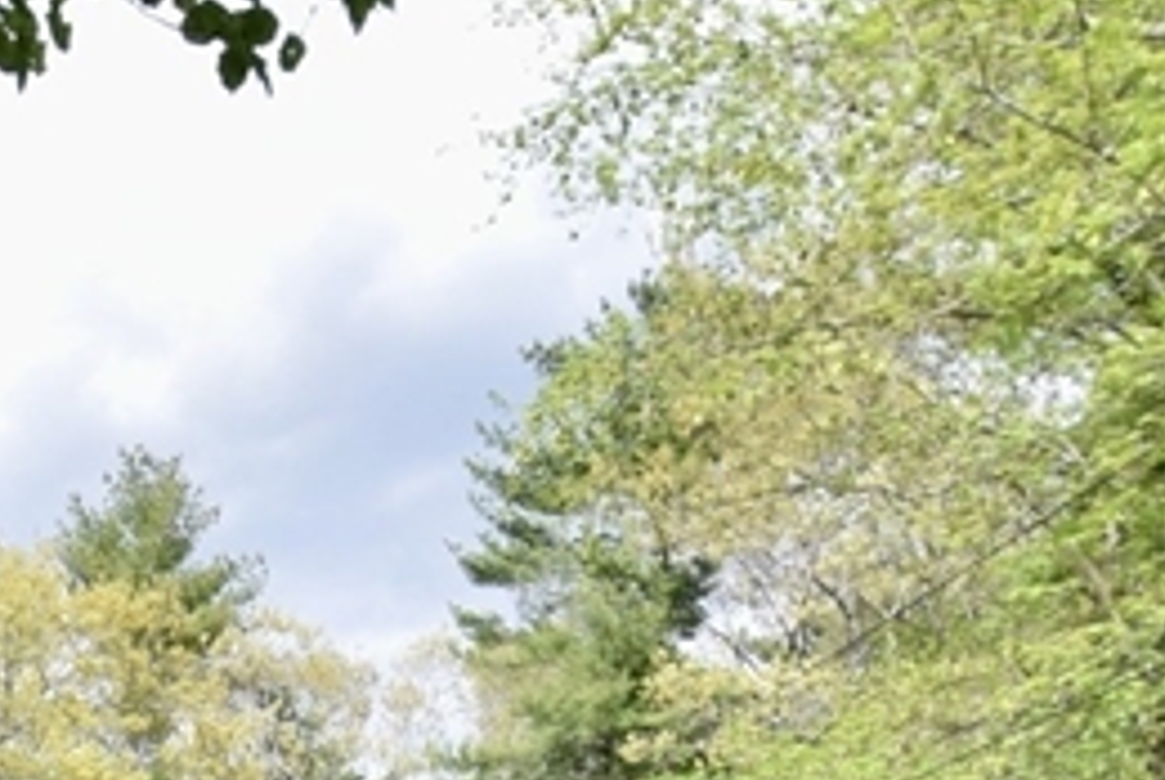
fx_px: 1911
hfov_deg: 28.8
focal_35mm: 59
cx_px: -273
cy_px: 1486
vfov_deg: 17.6
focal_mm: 10
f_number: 8
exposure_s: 1/320
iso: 200
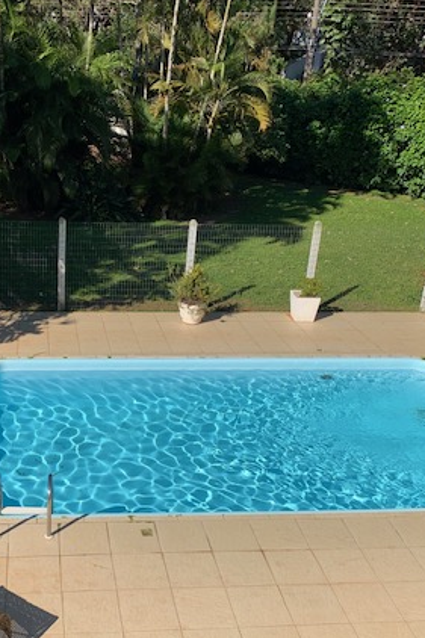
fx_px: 727
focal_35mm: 41
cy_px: 355
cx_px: 106
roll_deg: -2.1
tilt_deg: -23.7
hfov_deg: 32.0
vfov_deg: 47.3
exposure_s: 1/2994
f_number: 1.8
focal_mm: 4.25
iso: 25
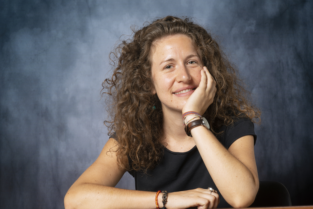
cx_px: 156
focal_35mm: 85
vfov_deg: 16.1
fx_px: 739
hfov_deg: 23.9
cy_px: 104
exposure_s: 1/100
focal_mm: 85
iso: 160
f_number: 13
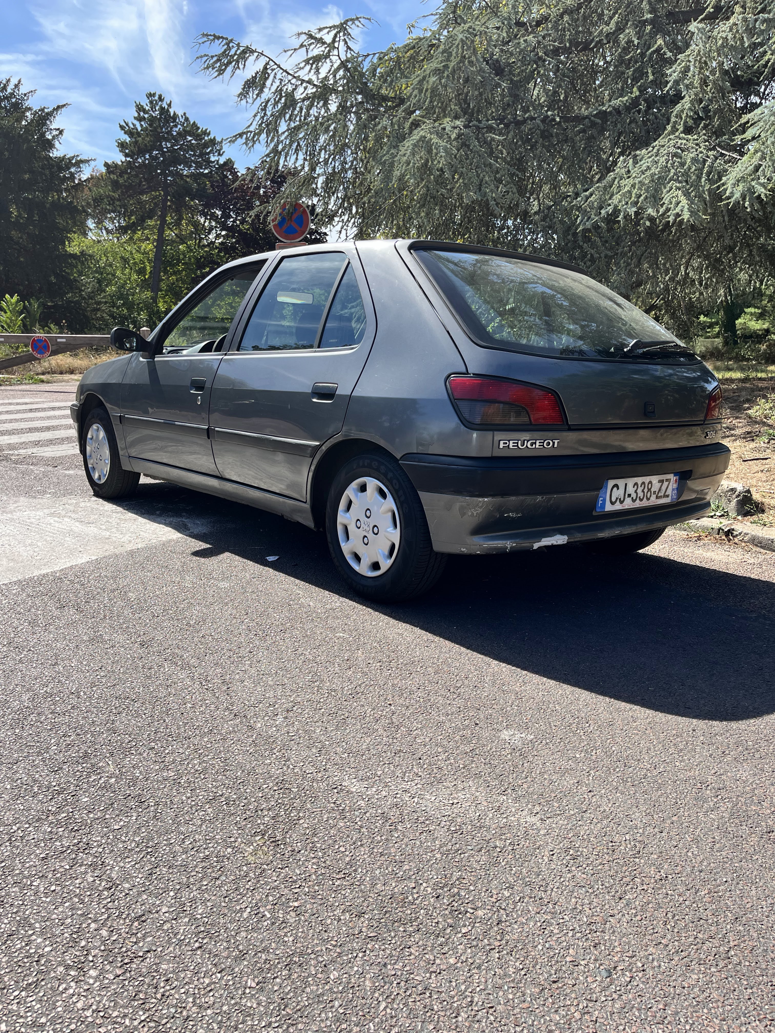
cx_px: 388
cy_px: 516
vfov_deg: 67.3
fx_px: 776
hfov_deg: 53.1
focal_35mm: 26
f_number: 1.6
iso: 50
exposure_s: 1/2062
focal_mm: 5.1
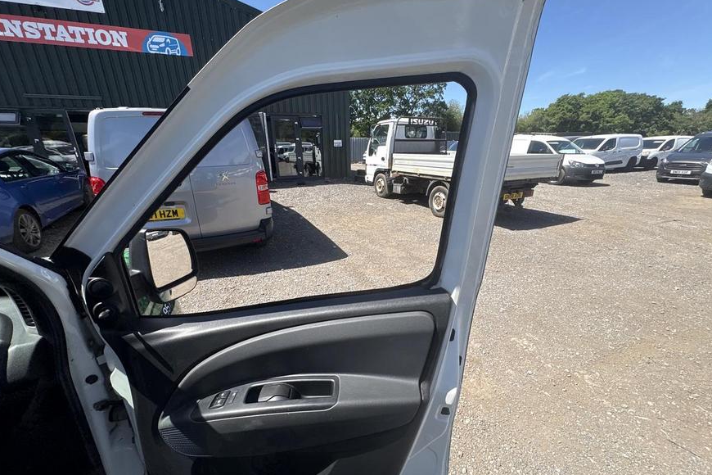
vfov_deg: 77.2
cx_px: 354
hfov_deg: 100.4
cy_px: 256
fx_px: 297
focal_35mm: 15
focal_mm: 2.22
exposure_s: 1/1094
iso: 50
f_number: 2.2
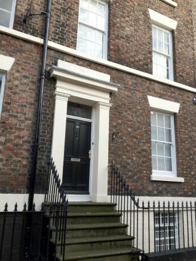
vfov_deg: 52.6
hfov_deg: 40.7
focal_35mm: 35
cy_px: 130
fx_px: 264
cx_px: 98
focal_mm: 4.28
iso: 64
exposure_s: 1/438
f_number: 2.4
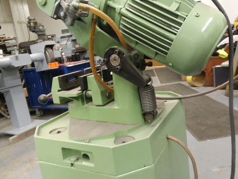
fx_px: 206
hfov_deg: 60.0
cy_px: 90
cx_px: 120
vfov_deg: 46.8
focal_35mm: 30
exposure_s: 1/20
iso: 160
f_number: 1.9
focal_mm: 2.47
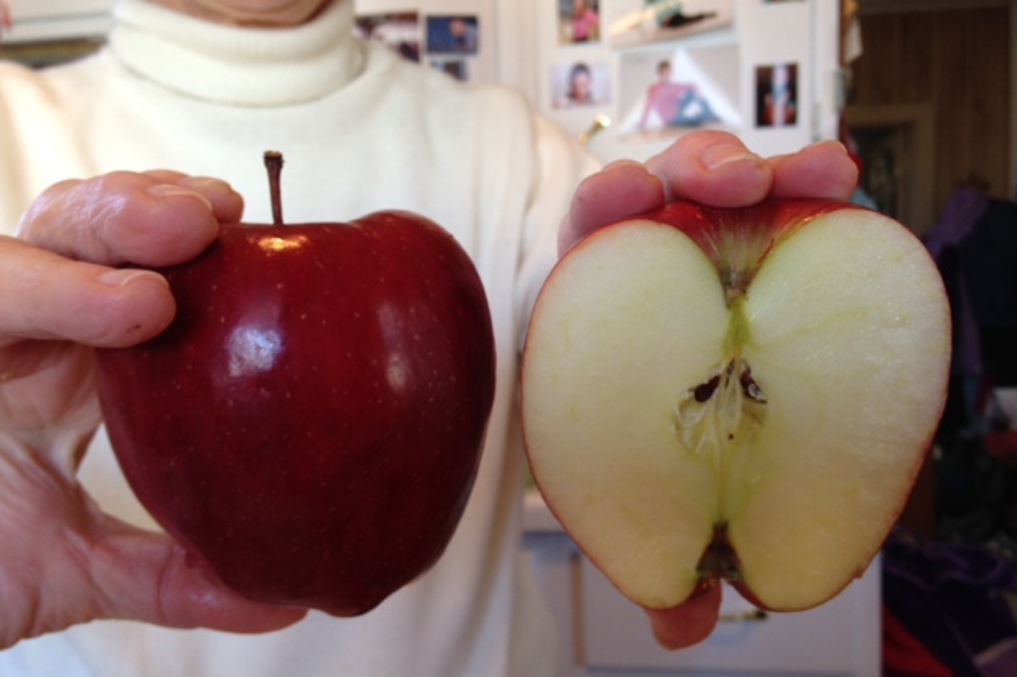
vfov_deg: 37.8
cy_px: 368
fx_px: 988
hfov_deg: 54.5
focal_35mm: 35
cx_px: 512
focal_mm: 4.12
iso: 50
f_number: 2.4
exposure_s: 1/20
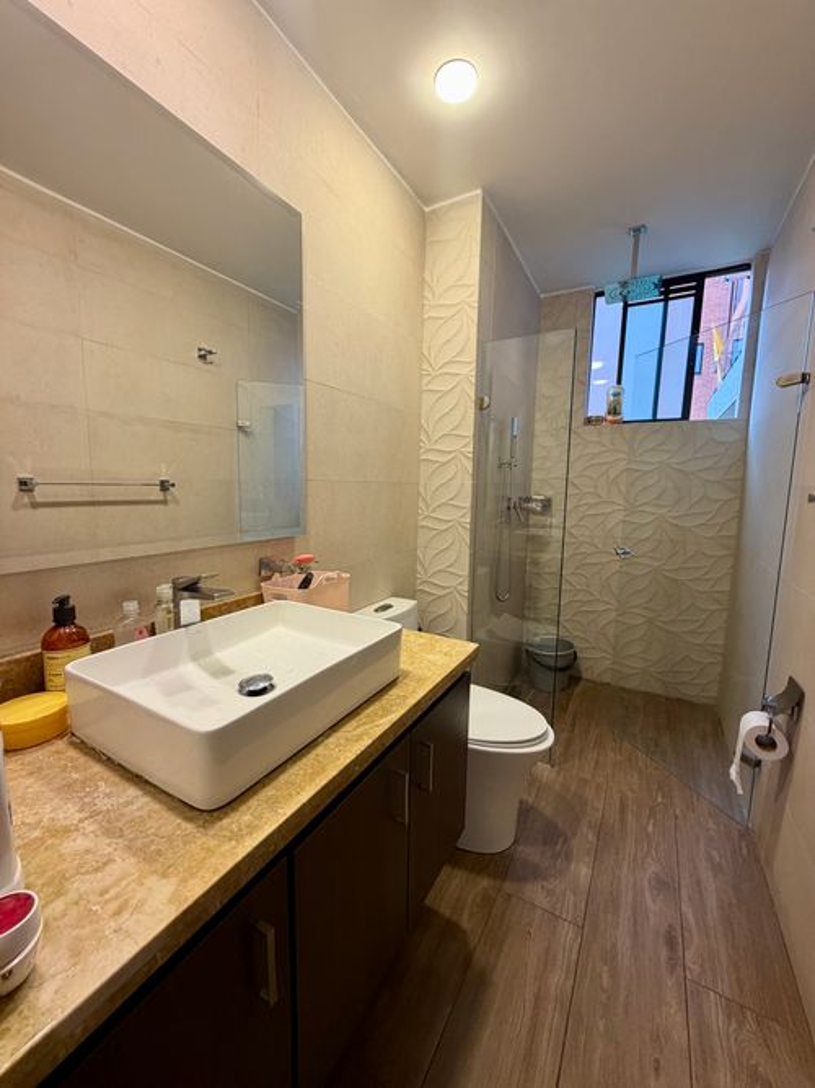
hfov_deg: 85.7
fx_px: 440
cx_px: 408
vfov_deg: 102.1
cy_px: 544
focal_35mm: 14
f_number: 2.2
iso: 160
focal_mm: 2.22
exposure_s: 1/120
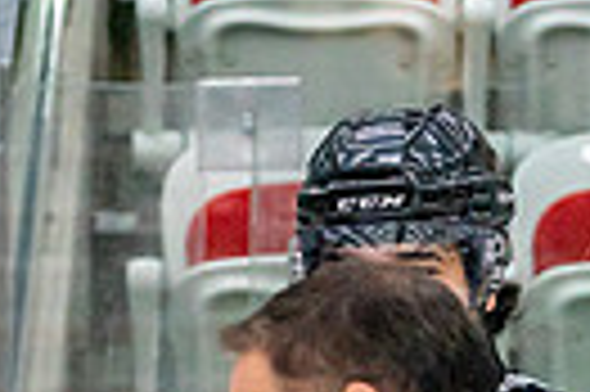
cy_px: 795
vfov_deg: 4.2
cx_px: -123
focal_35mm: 322
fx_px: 5271
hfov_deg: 6.4
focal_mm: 70
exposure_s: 1/1250
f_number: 2.8
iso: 3200
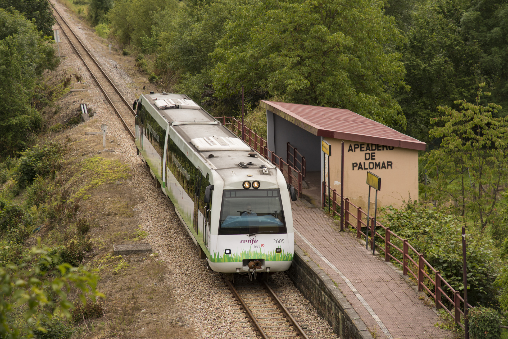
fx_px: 1693
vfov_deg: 11.4
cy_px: 170
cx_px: 254
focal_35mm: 120
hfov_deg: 17.1
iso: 250
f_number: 6.3
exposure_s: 1/640
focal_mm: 80
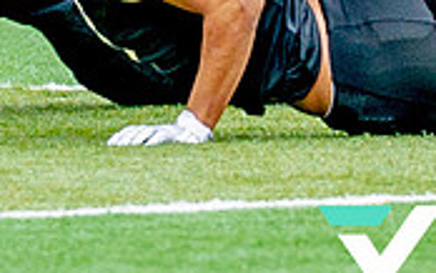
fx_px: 21711
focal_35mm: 1826
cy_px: -416
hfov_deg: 1.1
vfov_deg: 0.7
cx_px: 727
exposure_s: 1/1500
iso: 250
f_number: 2.8
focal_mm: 198
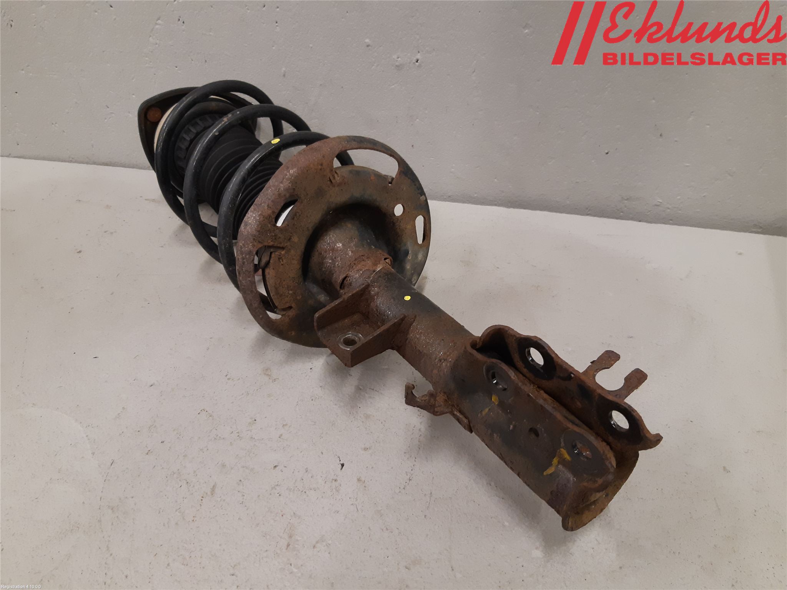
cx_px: 394
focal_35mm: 26
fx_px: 591
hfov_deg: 67.3
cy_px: 295
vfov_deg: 53.1
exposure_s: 1/50
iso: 160
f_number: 1.7
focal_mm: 3.93
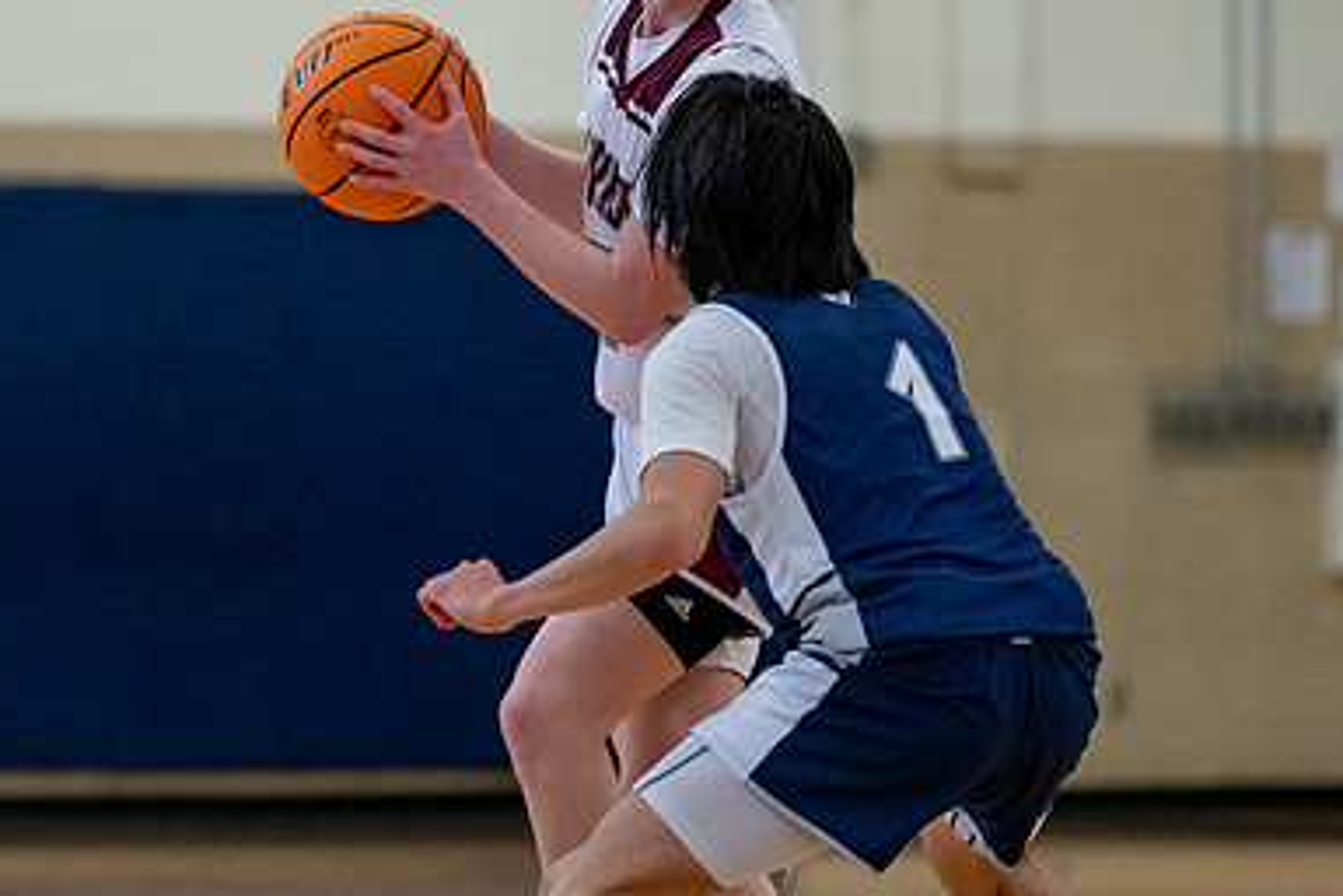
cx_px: 305
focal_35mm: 291
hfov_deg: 7.1
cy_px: 269
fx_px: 10855
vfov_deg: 4.7
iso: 5000
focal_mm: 145
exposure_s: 1/1000
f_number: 2.8
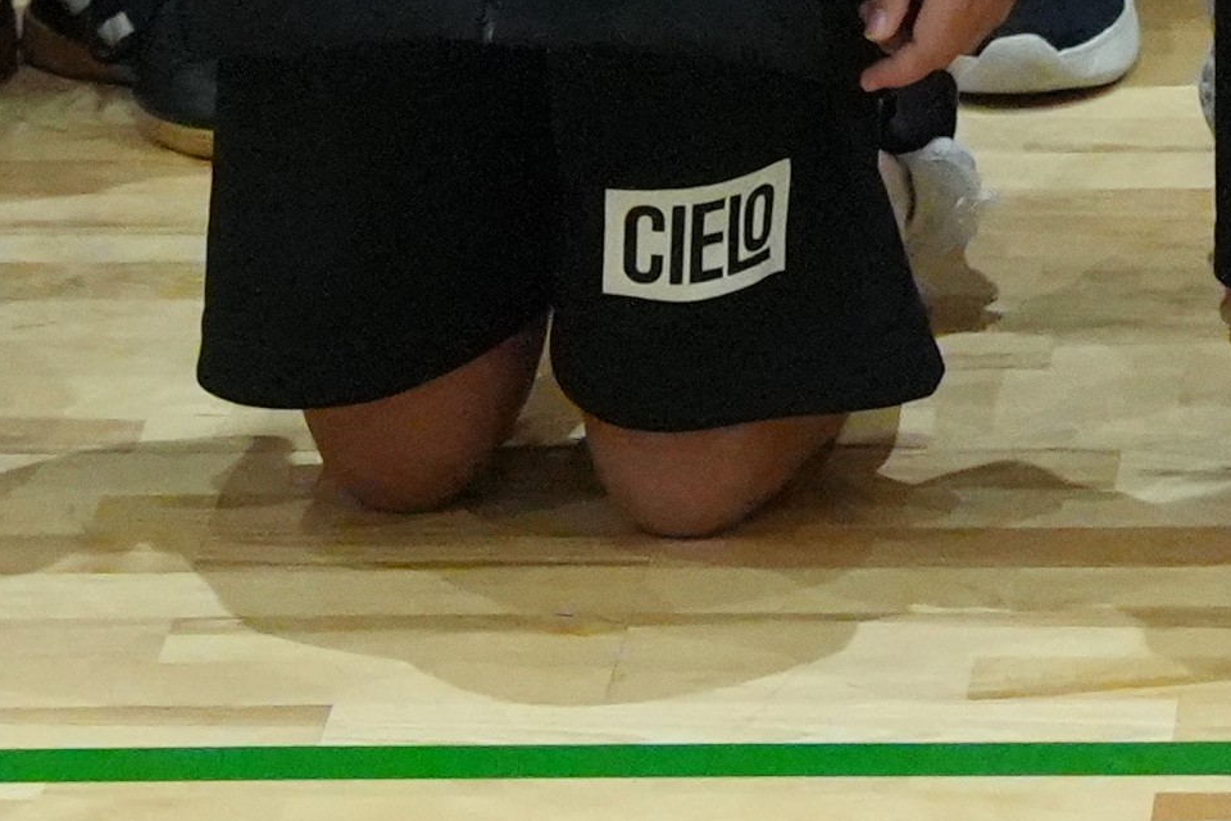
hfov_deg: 4.9
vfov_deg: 3.2
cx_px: 1729
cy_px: -1963
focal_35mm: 416
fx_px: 14224
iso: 12800
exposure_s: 1/160
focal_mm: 57
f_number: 4
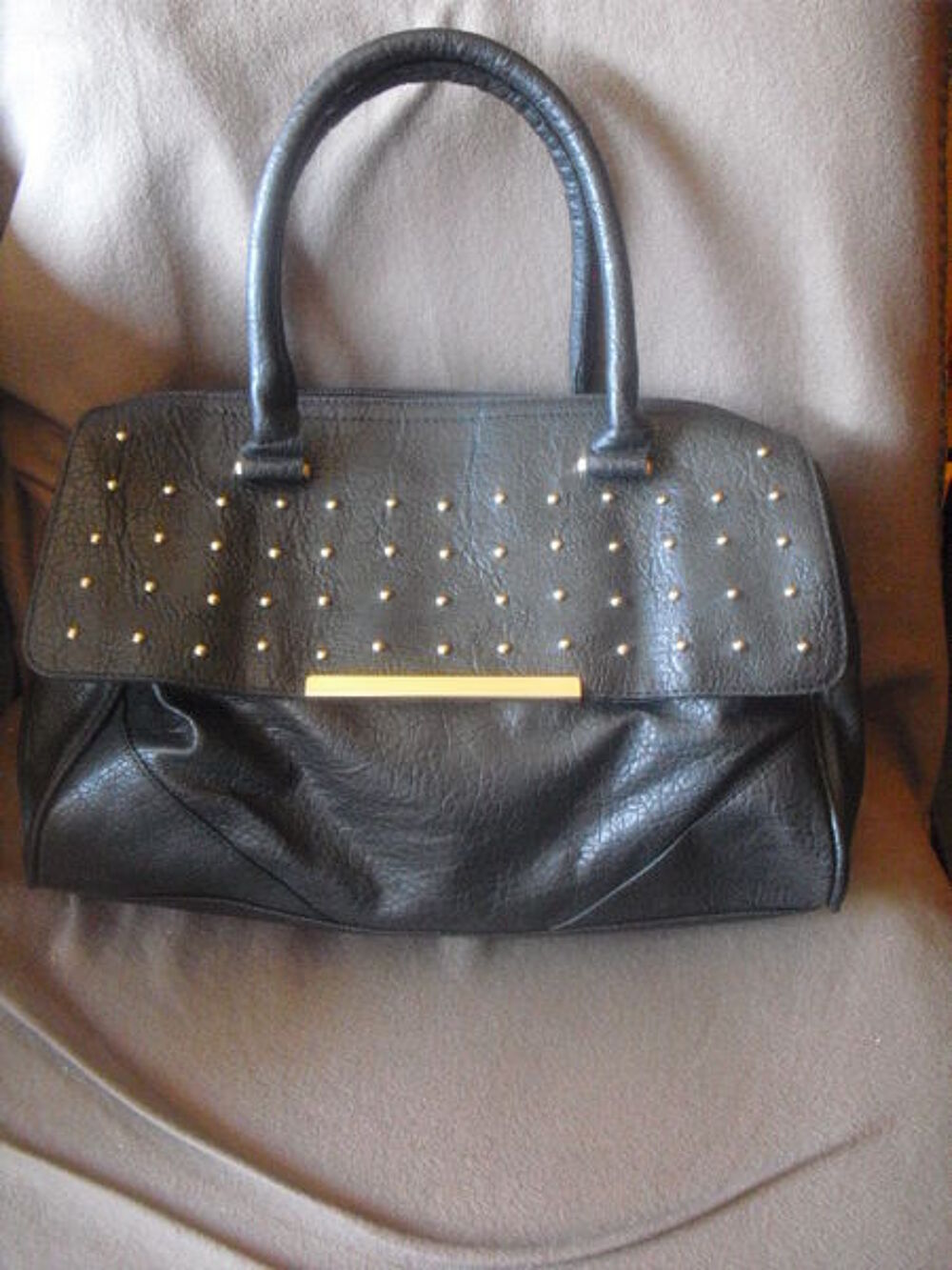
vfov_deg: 51.4
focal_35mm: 36
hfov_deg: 39.7
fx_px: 1320
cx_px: 476
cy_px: 635
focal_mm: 6.3
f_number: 3.1
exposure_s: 1/40
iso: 800
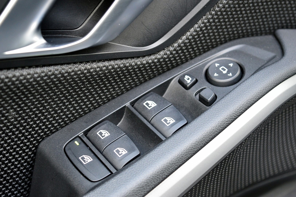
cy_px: 98
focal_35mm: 75
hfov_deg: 27.0
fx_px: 616
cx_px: 148
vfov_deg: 18.2
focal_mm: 50
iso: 800
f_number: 5.6
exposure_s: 1/50
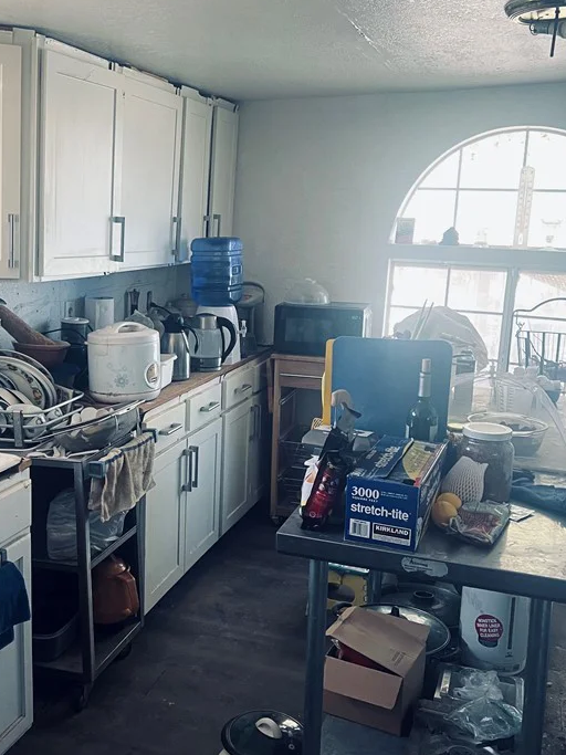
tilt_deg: -9.1
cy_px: 359
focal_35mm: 39
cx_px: 196
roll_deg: -2.8
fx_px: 851
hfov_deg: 36.5
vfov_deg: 47.9
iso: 160
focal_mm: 5.7
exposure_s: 1/60
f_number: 1.5
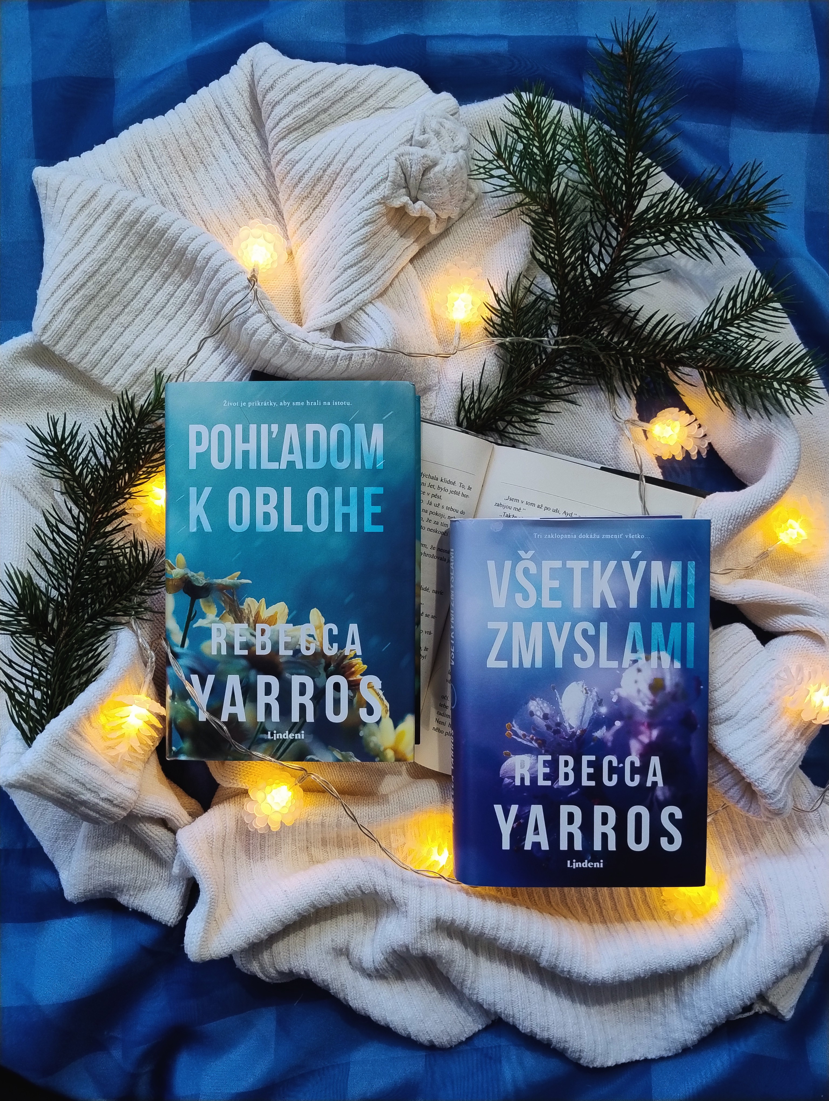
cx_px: 414
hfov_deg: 56.9
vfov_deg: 71.5
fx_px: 764
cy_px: 550
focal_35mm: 24
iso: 647
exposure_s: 1/50
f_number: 1.8
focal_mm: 5.56
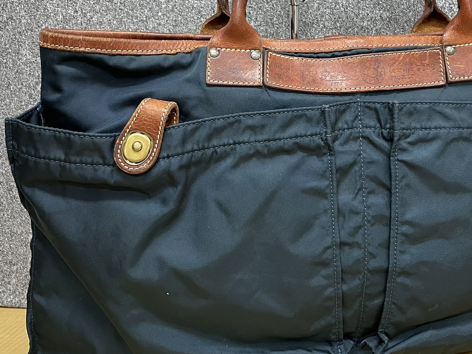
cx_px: 302
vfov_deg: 31.0
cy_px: 93
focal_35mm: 46
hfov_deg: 40.9
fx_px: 627
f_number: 1.6
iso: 160
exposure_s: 1/60
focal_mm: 4.2
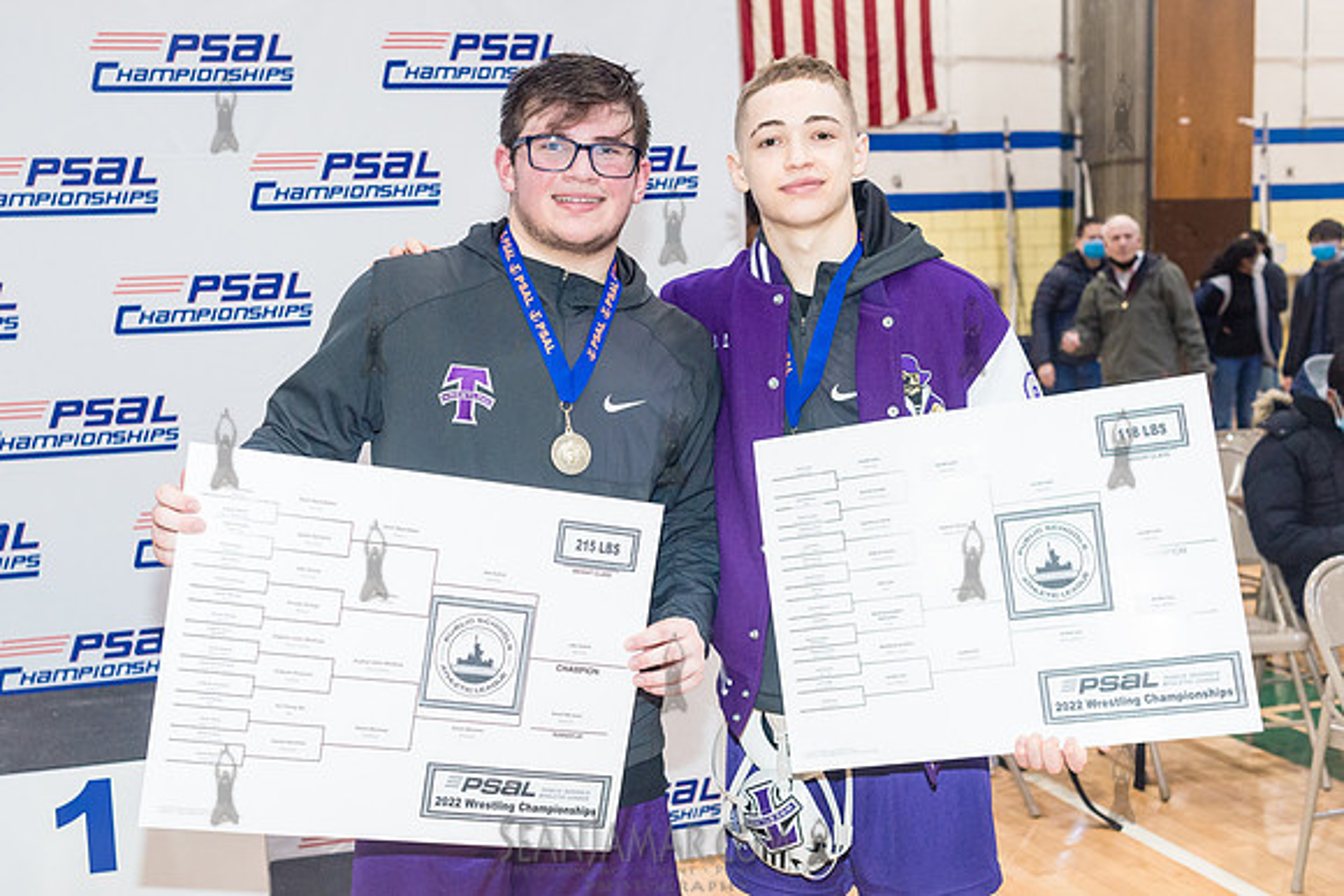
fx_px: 1543
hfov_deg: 47.0
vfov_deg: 32.4
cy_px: 512
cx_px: 623
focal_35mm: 41
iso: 4000
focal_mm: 35
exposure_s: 1/250
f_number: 5
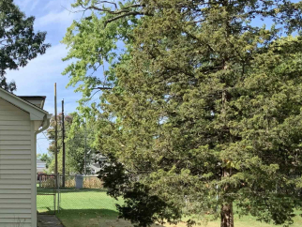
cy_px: 180
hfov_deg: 31.1
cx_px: 50
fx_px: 524
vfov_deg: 24.1
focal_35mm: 60
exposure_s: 1/650
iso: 16
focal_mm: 3
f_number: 1.8
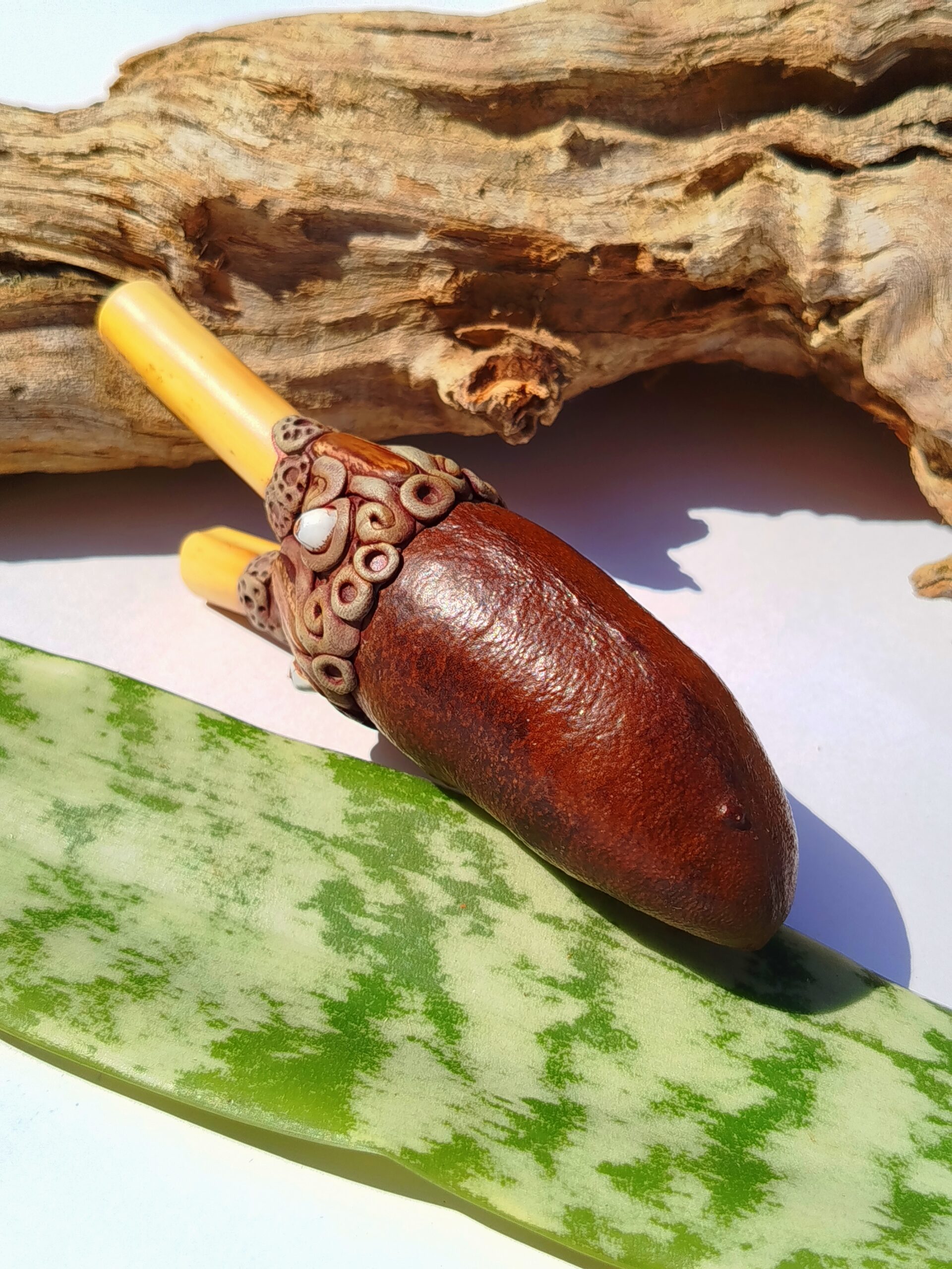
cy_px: 634
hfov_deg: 30.3
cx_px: 476
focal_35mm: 48
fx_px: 1760
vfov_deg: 39.7
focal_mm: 5.31
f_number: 1.7
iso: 50
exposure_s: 1/1270
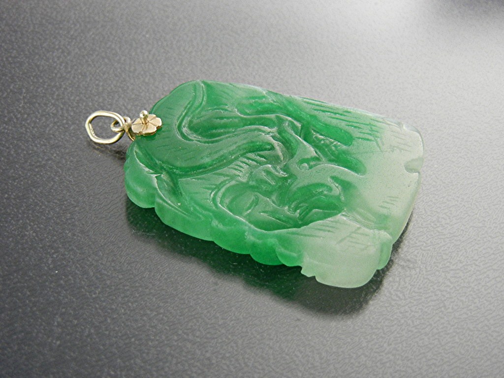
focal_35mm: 68
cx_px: 252
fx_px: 990
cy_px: 189
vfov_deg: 21.6
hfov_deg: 28.6
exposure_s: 1/16.4
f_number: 4.1
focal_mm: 12.2
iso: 400
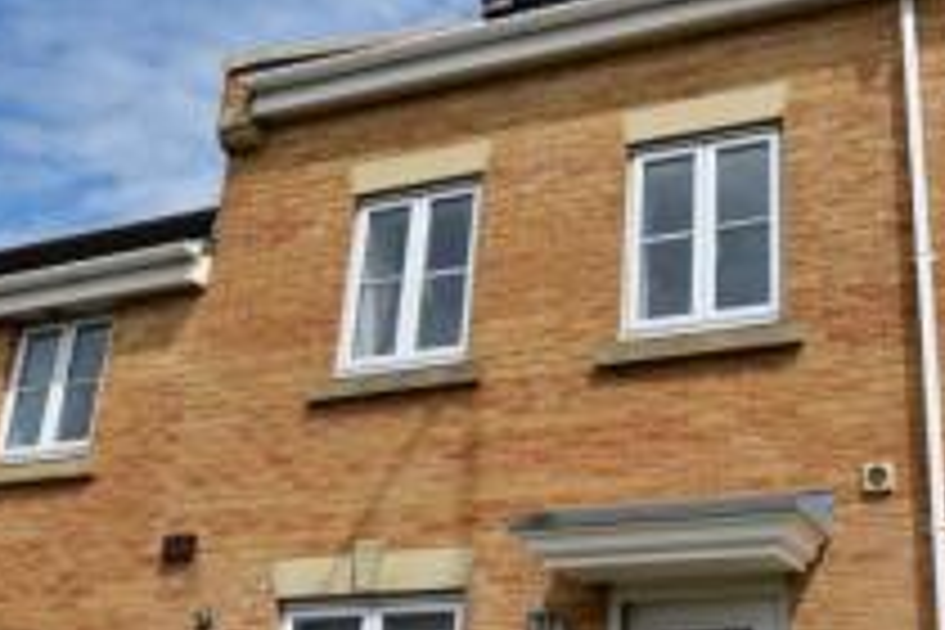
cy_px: 457
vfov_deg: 38.1
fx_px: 892
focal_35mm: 34
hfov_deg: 52.3
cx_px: 752
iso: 160
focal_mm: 10
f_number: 10
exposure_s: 1/400
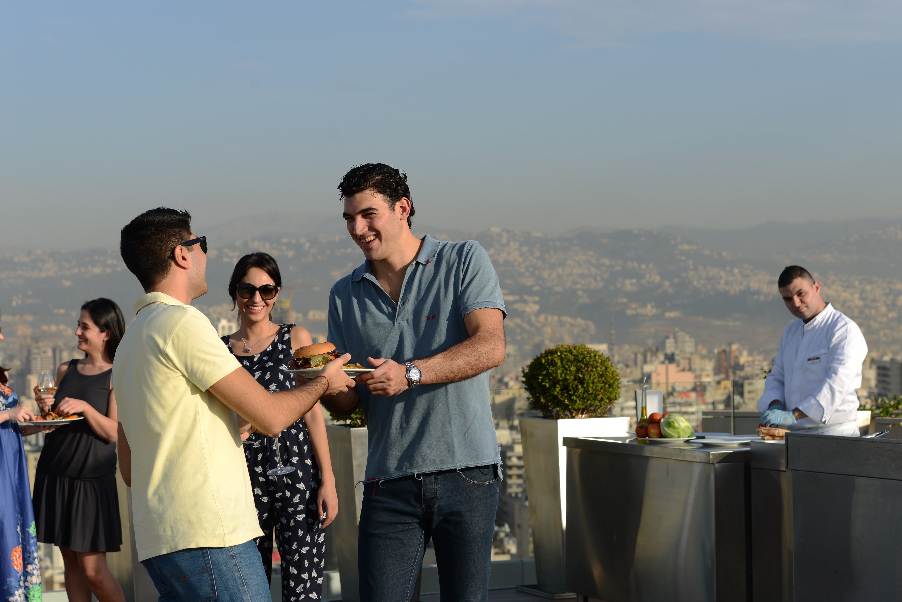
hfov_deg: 25.3
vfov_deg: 17.1
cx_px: 415
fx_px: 2005
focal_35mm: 80
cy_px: 283
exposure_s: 1/250
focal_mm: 70
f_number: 6.3
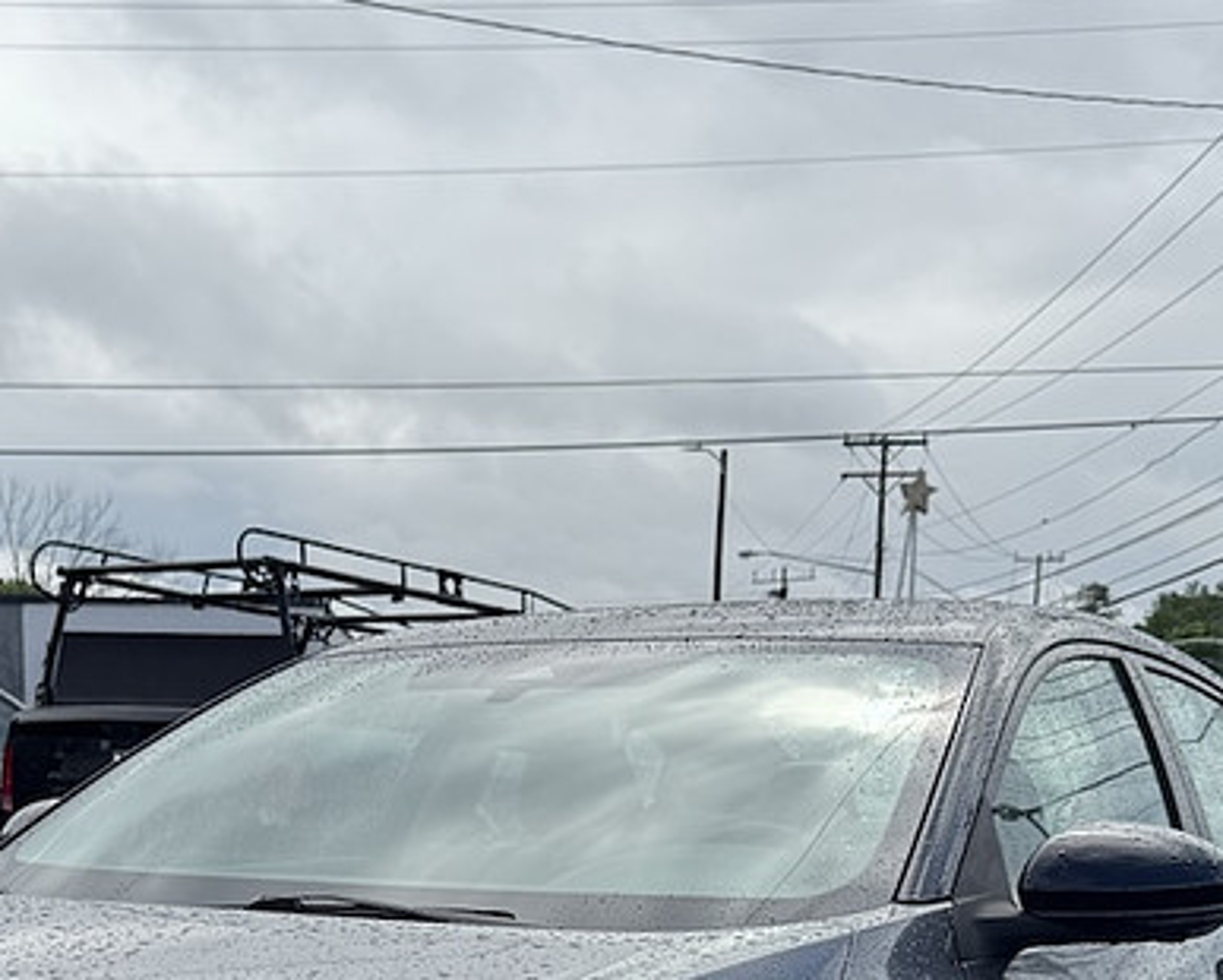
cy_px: 1106
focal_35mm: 62
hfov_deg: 30.1
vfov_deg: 23.0
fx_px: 2245
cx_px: 344
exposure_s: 1/5348
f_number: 1.78
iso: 80
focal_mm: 6.76
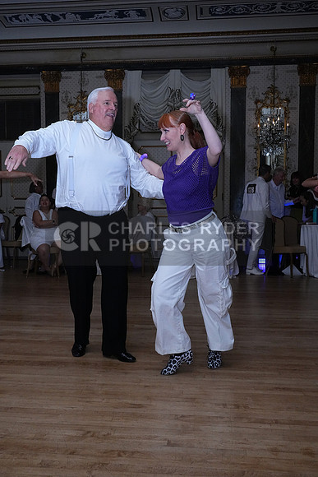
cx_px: 159
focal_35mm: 35
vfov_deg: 54.4
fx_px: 463
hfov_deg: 37.9
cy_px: 238
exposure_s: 1/200
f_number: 13
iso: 5000
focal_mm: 35
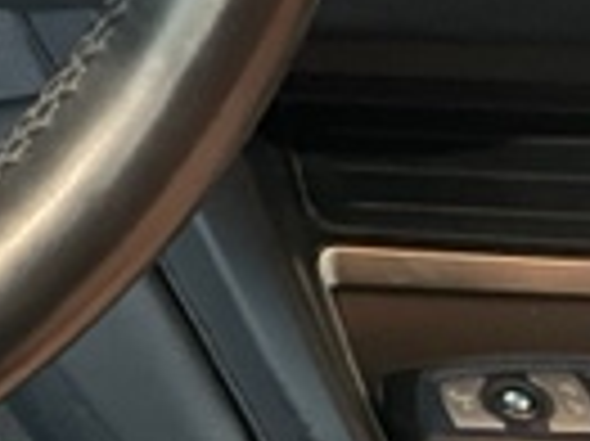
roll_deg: +1.6
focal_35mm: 127
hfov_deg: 13.2
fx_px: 2163
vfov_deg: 10.6
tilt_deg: -24.0
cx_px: -622
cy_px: -464
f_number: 1.6
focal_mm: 4.2
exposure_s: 1/40
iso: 500
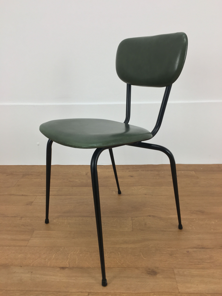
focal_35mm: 29
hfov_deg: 48.2
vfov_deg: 61.7
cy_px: 148
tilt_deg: -17.5
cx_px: 111
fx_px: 248
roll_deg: -0.1
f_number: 2.2
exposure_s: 1/33
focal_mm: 4.15
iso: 40
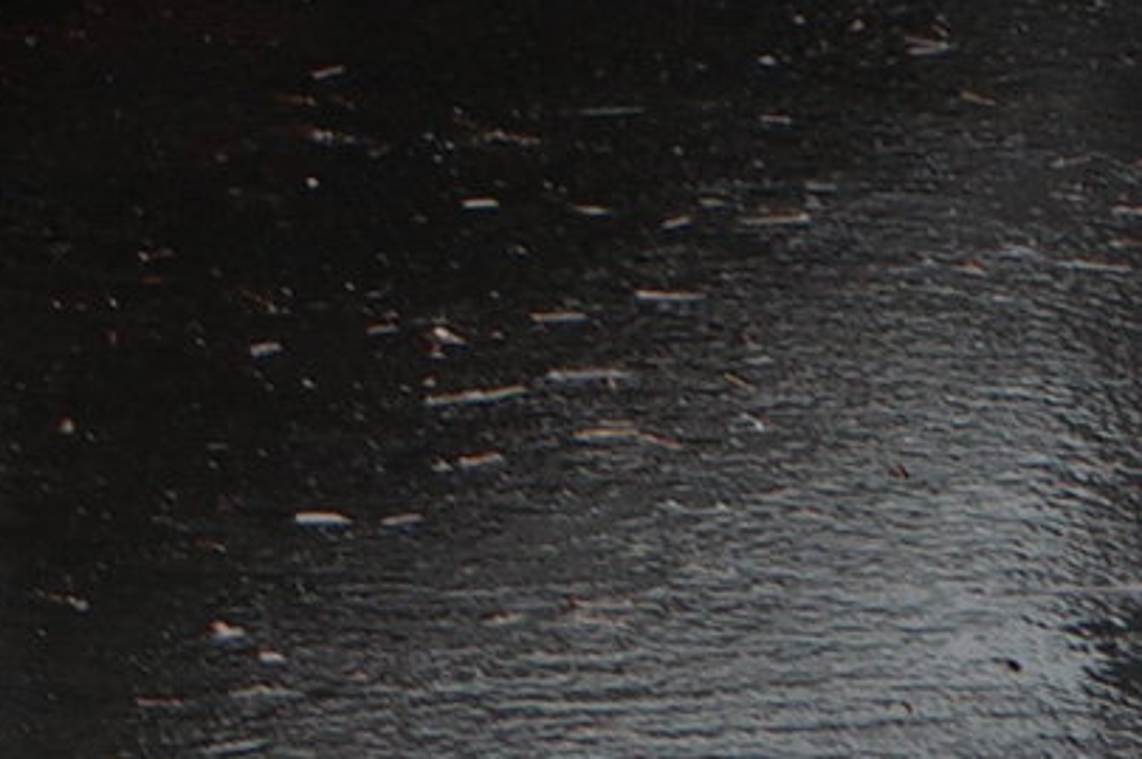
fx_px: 15303
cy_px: -1854
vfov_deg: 2.8
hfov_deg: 4.2
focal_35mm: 483
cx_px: -1847
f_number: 8
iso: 250
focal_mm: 65
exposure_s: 1/40
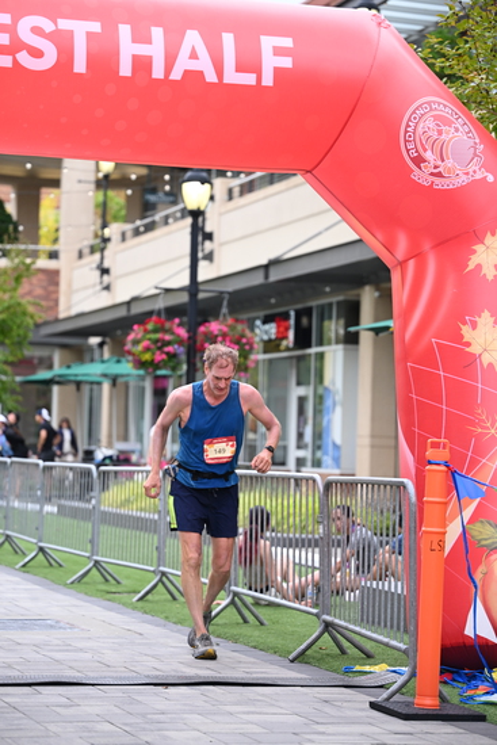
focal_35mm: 99
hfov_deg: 13.8
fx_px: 2049
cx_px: 248
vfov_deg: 20.6
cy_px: 372
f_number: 2.8
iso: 640
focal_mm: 99
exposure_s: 1/1600
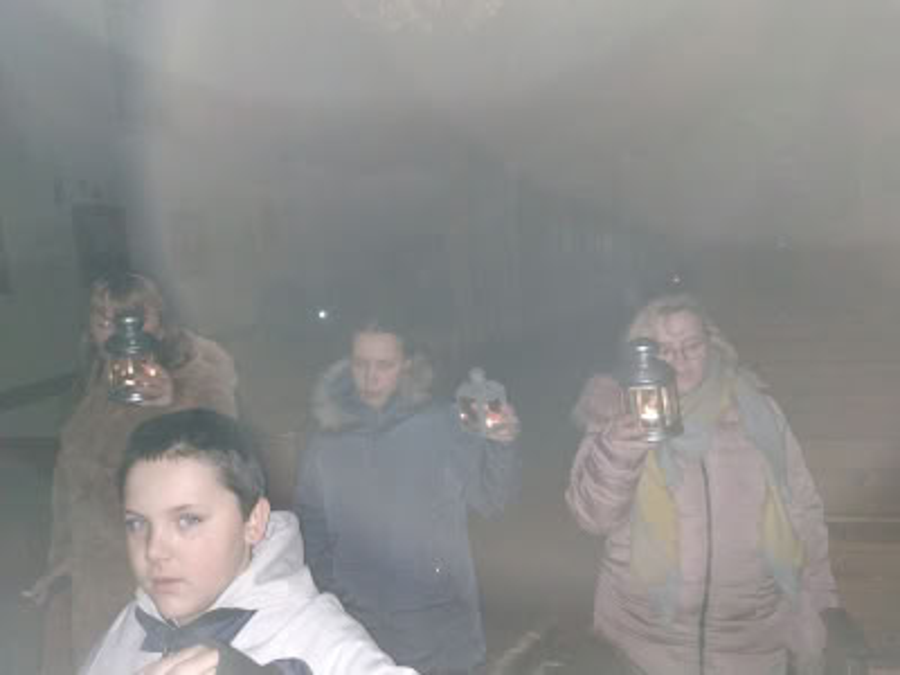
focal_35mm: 24
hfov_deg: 71.6
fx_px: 624
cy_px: 338
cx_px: 450
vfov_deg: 56.8
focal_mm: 3.94
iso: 640
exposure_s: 1/20
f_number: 1.9
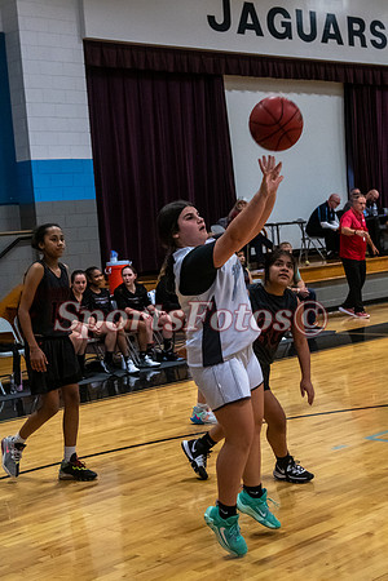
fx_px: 970
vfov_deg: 33.4
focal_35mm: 60
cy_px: 290
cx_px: 194
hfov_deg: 22.6
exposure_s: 1/500
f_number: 4
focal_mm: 40
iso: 4000
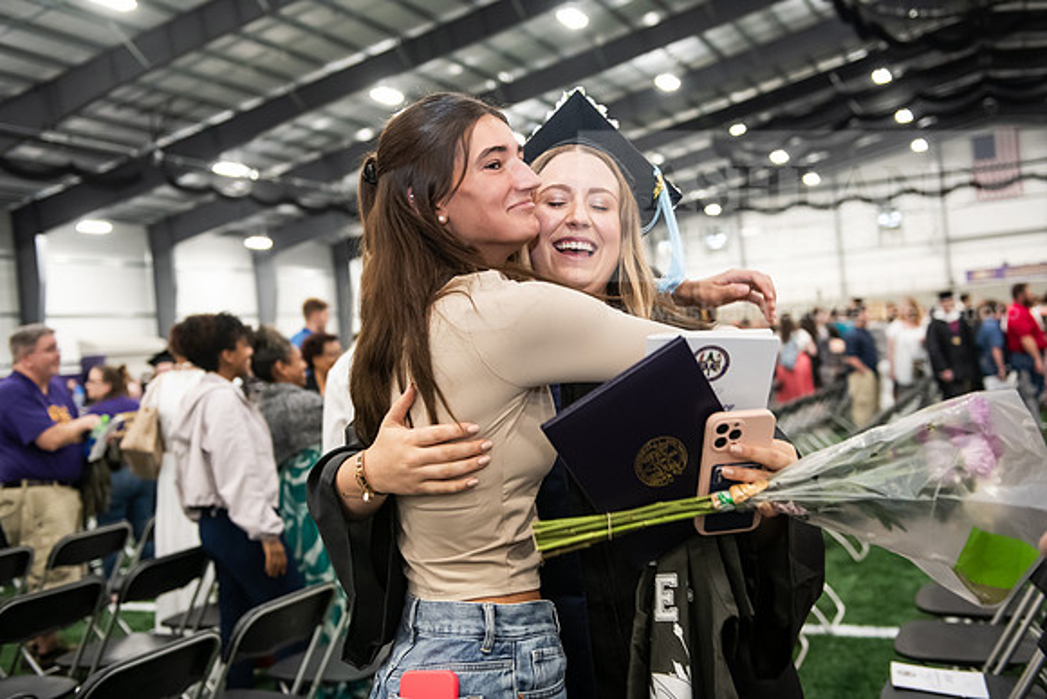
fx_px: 1047
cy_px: 350
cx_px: 524
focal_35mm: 36
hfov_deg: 53.1
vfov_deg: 36.9
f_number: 3.2
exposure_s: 1/125
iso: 2500
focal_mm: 36
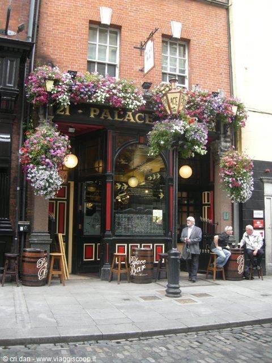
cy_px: 182
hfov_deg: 39.7
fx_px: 377
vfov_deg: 51.4
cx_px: 136
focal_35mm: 36
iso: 71
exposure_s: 1/54.4
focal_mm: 7.5
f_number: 2.7
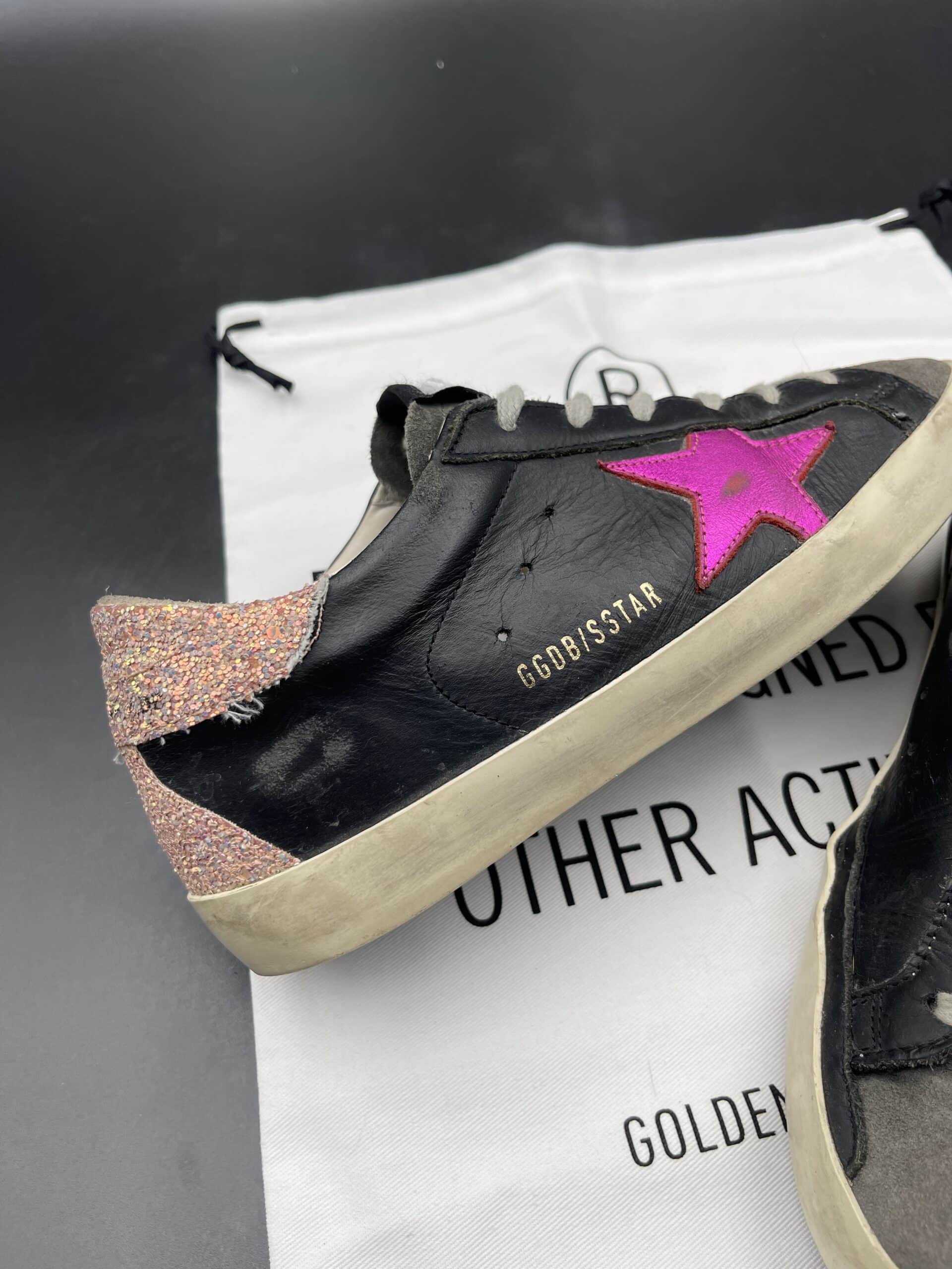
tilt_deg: -58.1
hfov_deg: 53.1
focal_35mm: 26
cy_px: 634
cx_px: 476
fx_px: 953
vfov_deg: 67.3
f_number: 1.6
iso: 32
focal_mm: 5.1
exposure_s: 1/587
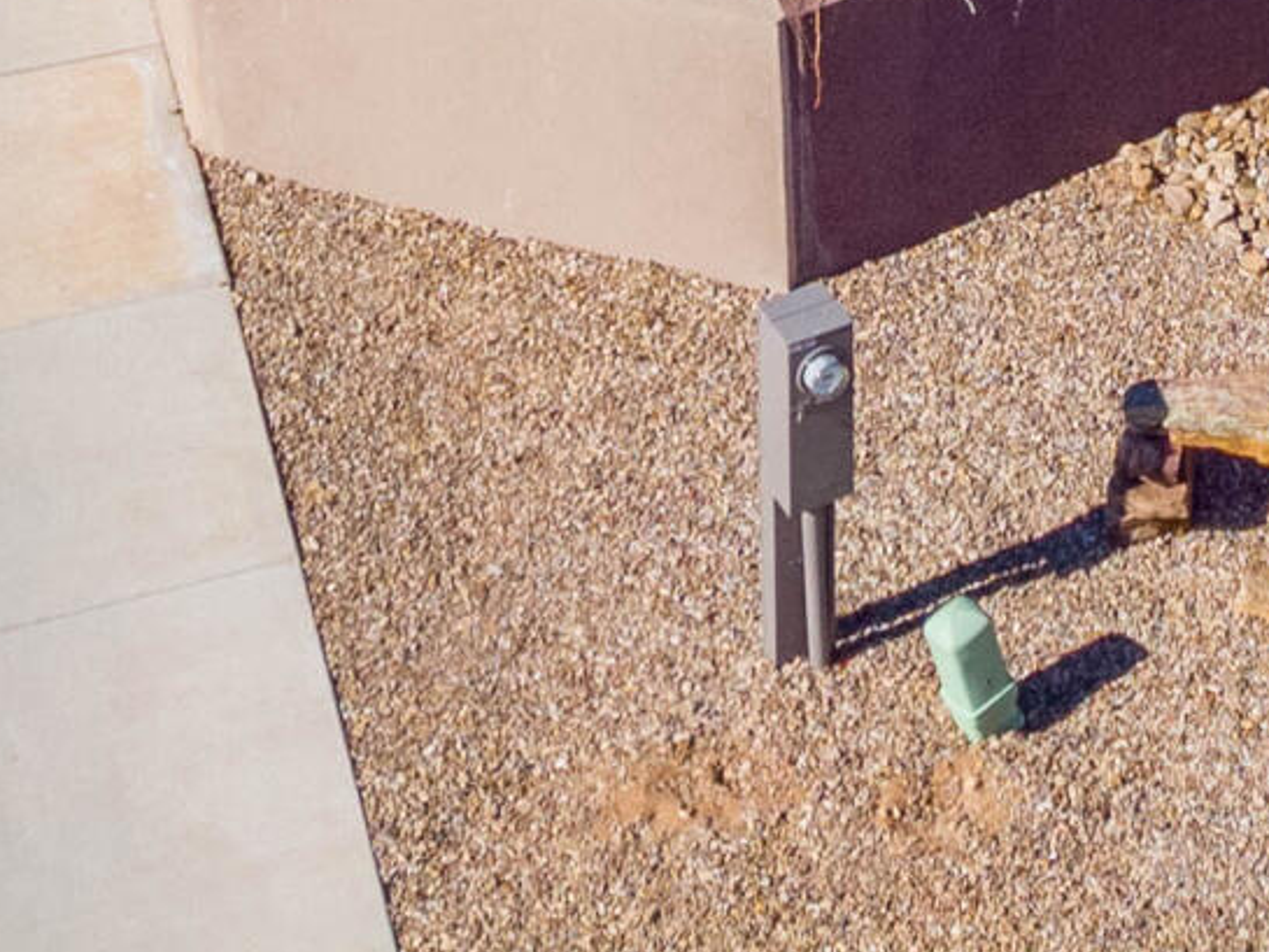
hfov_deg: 14.6
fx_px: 4840
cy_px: -1647
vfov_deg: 9.4
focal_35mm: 132
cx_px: 1350
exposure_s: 1/3000
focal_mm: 4.5
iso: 114
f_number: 2.8
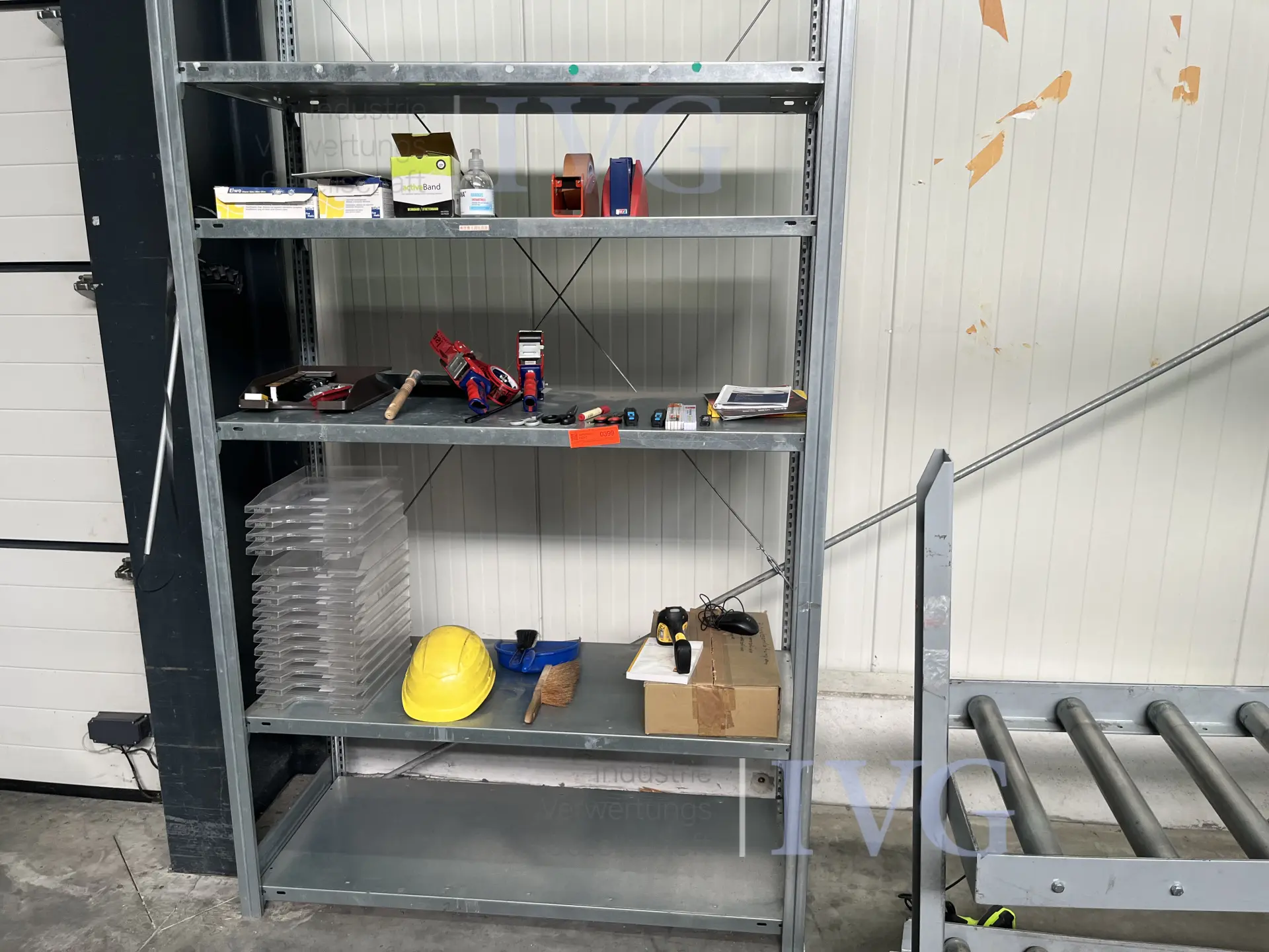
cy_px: 476
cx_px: 634
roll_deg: +0.6
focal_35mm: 26
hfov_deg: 67.3
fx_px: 953
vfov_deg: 53.1
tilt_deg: -13.7
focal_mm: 5.1
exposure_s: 1/100
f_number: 1.6
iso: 100
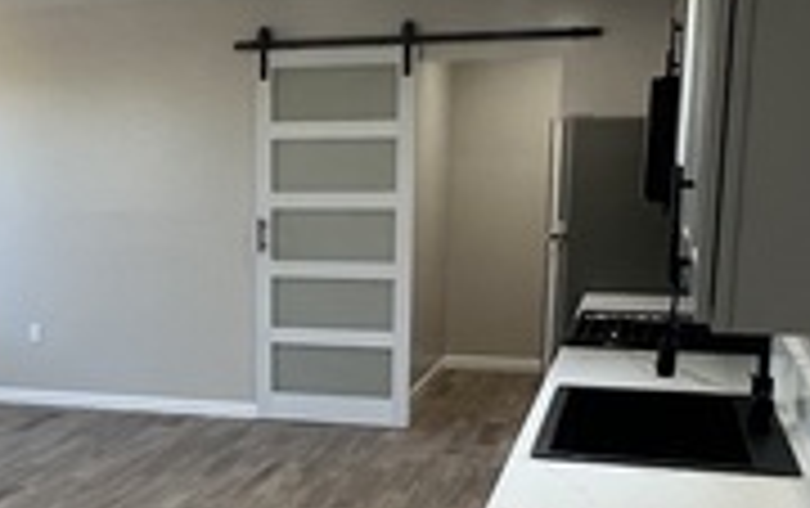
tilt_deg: -13.0
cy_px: 409
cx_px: 223
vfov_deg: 25.0
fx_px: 1127
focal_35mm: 51
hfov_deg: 38.7
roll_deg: +1.2
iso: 200
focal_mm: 1.57
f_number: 1.8
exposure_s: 1/120
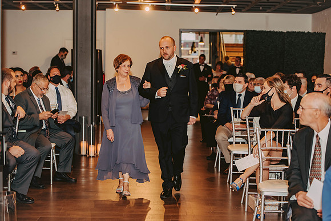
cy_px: 110
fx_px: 644
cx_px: 166
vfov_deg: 19.5
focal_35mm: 70
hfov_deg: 28.8
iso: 500
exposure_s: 1/60
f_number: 3.2
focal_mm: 70
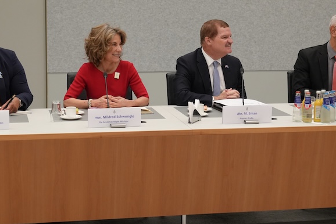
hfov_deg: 23.9
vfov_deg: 16.1
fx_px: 794
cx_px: 195
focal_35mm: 85
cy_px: 96
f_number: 4
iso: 2000
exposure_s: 1/160
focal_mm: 48
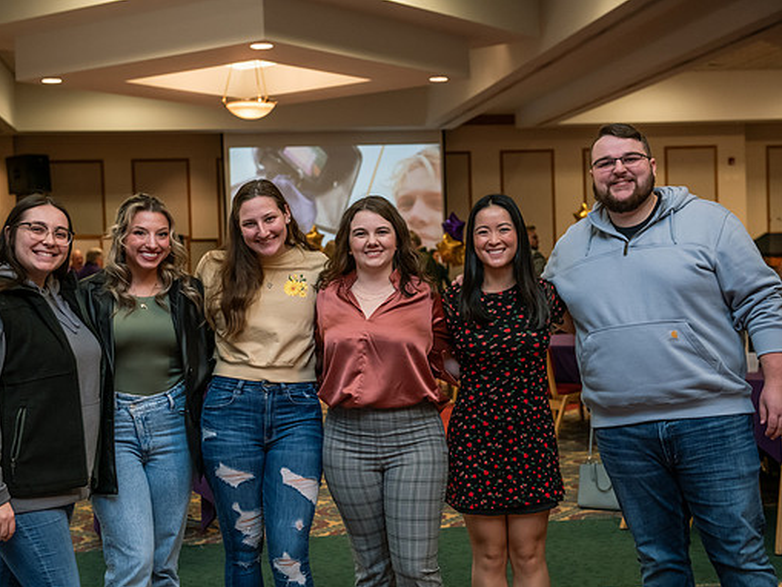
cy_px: 296
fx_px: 1288
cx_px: 367
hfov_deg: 33.8
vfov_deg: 25.7
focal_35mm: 57
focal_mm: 52
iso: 1600
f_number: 3.5
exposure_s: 1/160
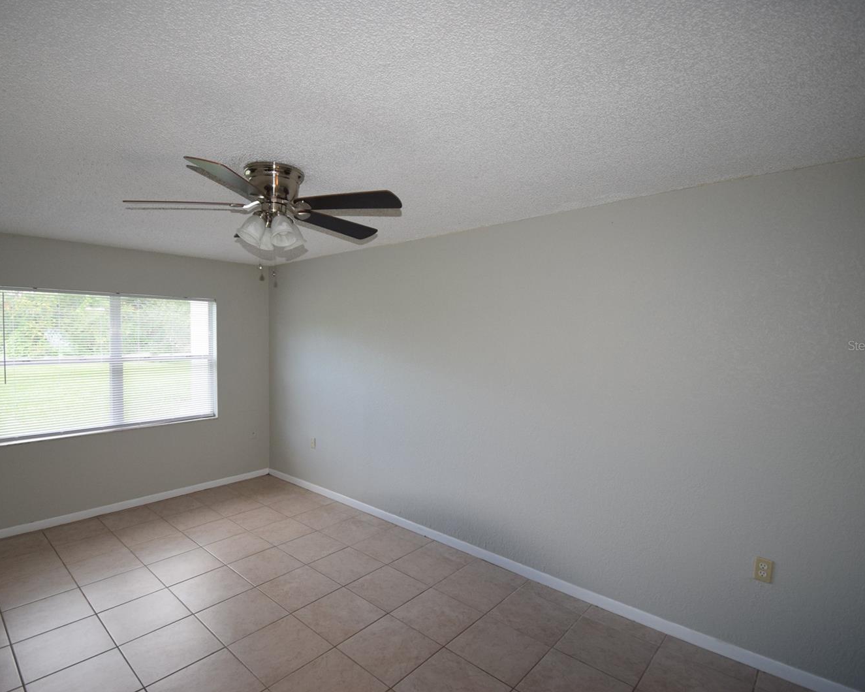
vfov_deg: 77.0
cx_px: 384
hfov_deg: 89.3
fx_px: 435
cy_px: 345
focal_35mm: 17
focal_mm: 10
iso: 800
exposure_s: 1/100
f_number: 5
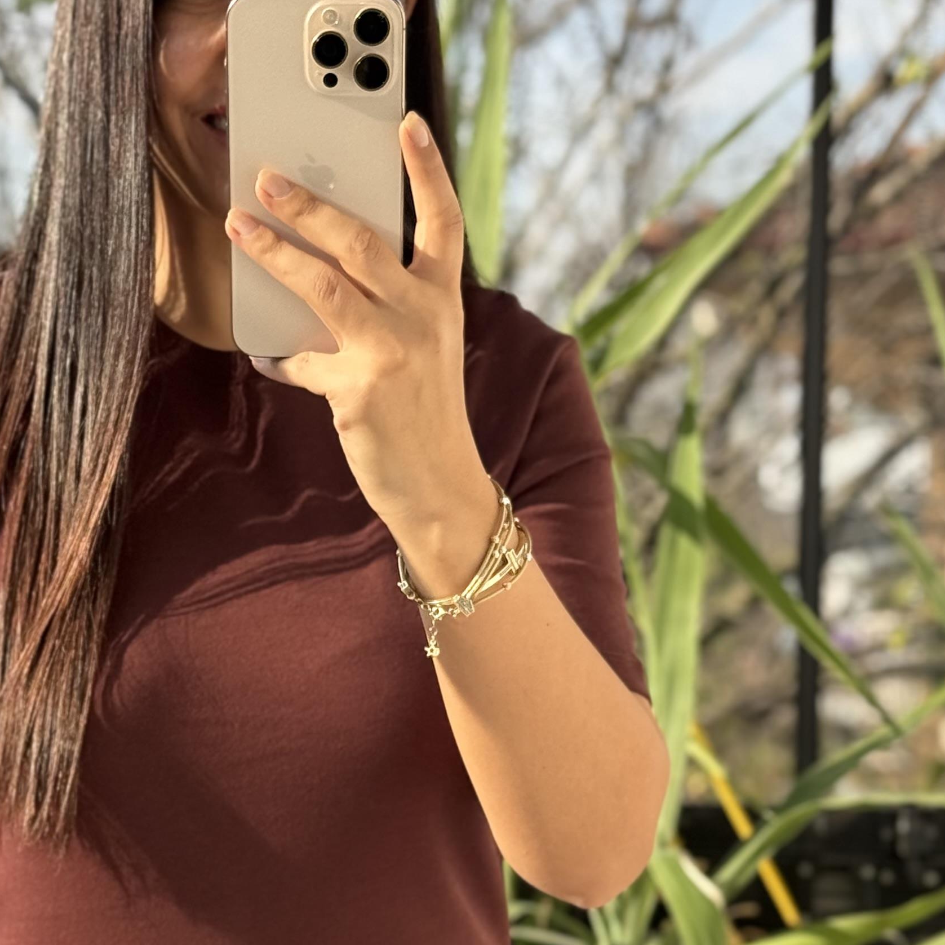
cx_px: 299
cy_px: 774
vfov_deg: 16.9
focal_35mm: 102
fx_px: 3150
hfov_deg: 17.0
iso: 80
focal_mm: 6.76
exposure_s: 1/975
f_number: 1.78
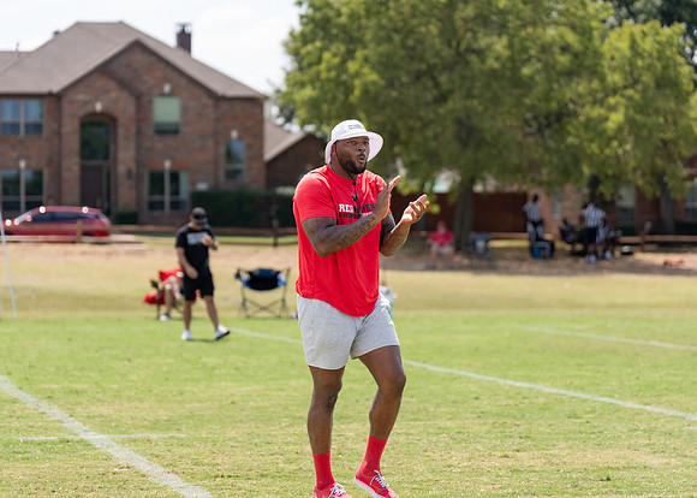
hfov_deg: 18.3
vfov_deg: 13.1
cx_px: 348
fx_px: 2163
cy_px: 249
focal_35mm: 109
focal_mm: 104
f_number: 2.8
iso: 200
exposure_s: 1/2500
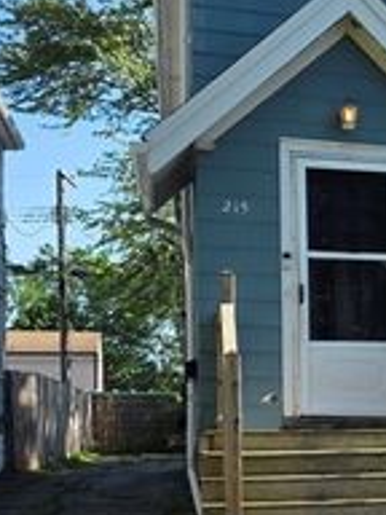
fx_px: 1189
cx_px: 541
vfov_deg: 24.1
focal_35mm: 80
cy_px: 401
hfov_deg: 17.0
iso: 80
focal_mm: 6.25
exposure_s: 1/1994
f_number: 1.7
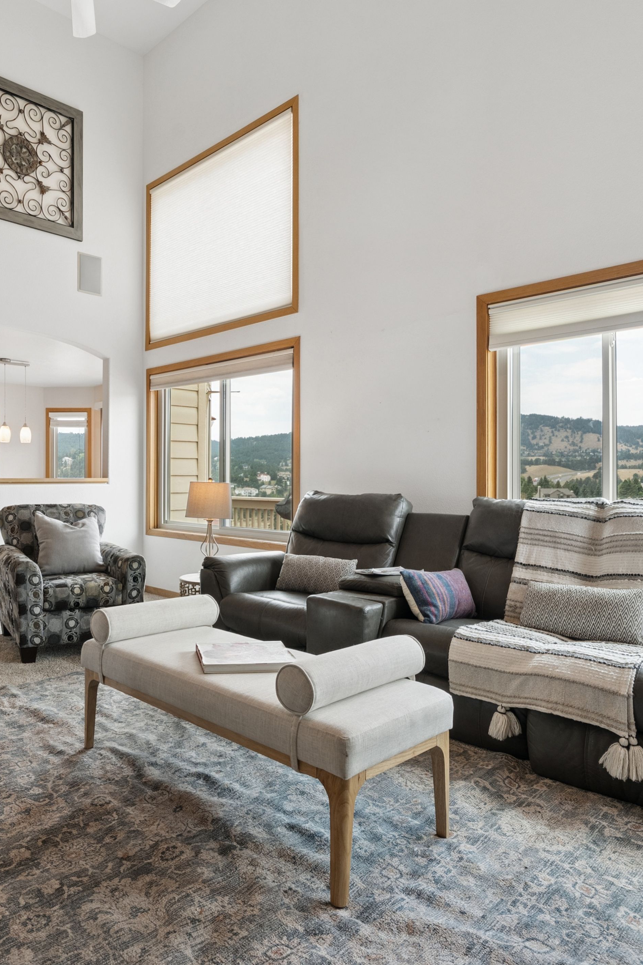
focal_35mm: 24
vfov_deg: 73.7
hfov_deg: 51.8
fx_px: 643
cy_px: 482
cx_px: 196
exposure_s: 1/25
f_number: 10
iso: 500
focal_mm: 16
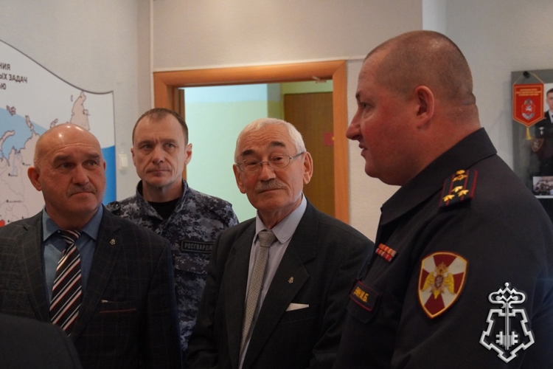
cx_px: 276
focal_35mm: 54
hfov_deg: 36.9
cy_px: 184
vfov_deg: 25.1
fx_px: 829
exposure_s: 1/125
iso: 6400
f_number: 4.5
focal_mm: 36
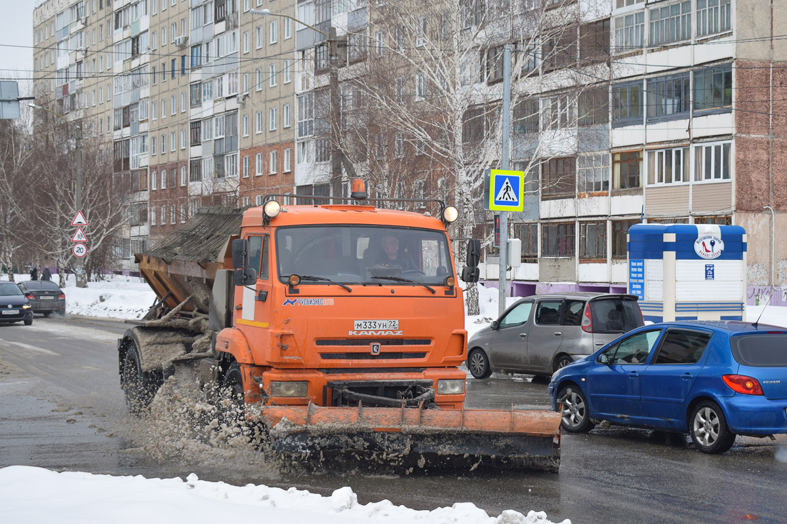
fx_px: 1312
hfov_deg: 33.4
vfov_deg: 22.6
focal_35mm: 60
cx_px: 394
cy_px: 262
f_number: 6.3
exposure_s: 1/800
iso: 400
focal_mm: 40
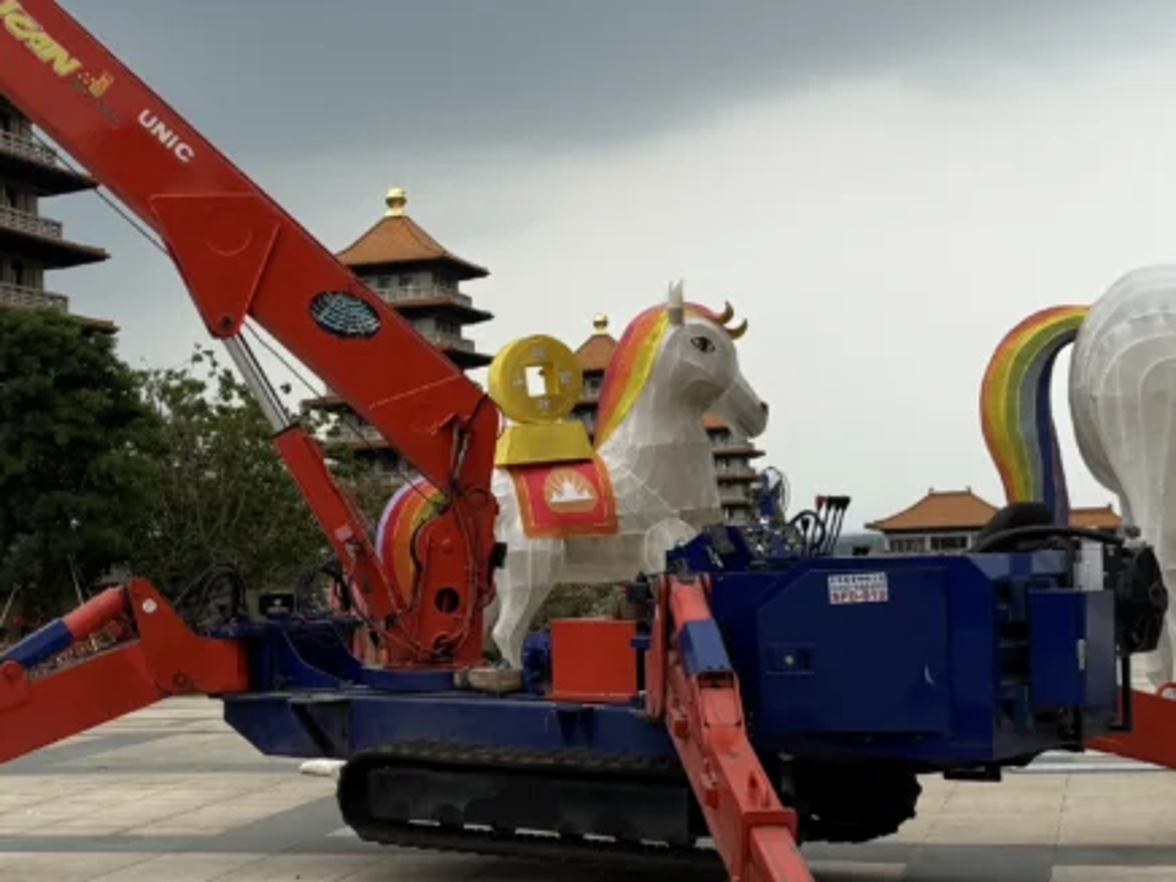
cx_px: 410
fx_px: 2072
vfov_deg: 24.0
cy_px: 486
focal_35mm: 61
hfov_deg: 31.5
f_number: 1.6
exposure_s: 1/2288
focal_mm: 5.96
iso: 50
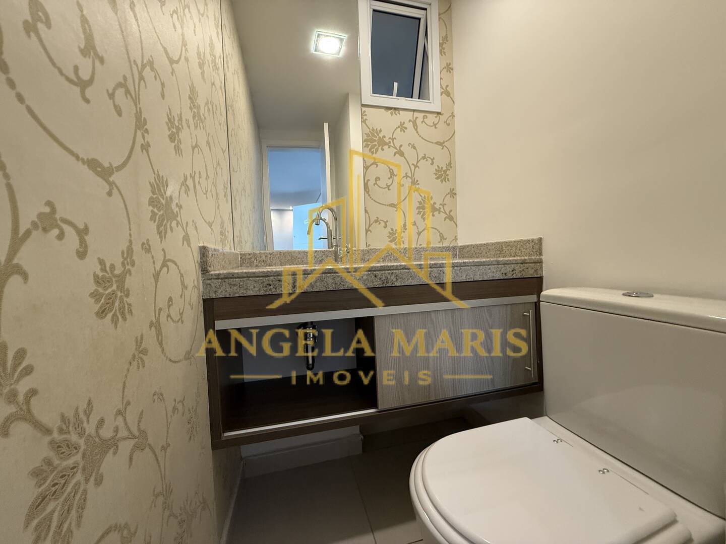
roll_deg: +1.3
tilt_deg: -1.5
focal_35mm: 14
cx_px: 363
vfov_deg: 85.7
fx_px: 294
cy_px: 272
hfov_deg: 102.1
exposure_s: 1/60
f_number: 2.2
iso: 320
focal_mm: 2.22
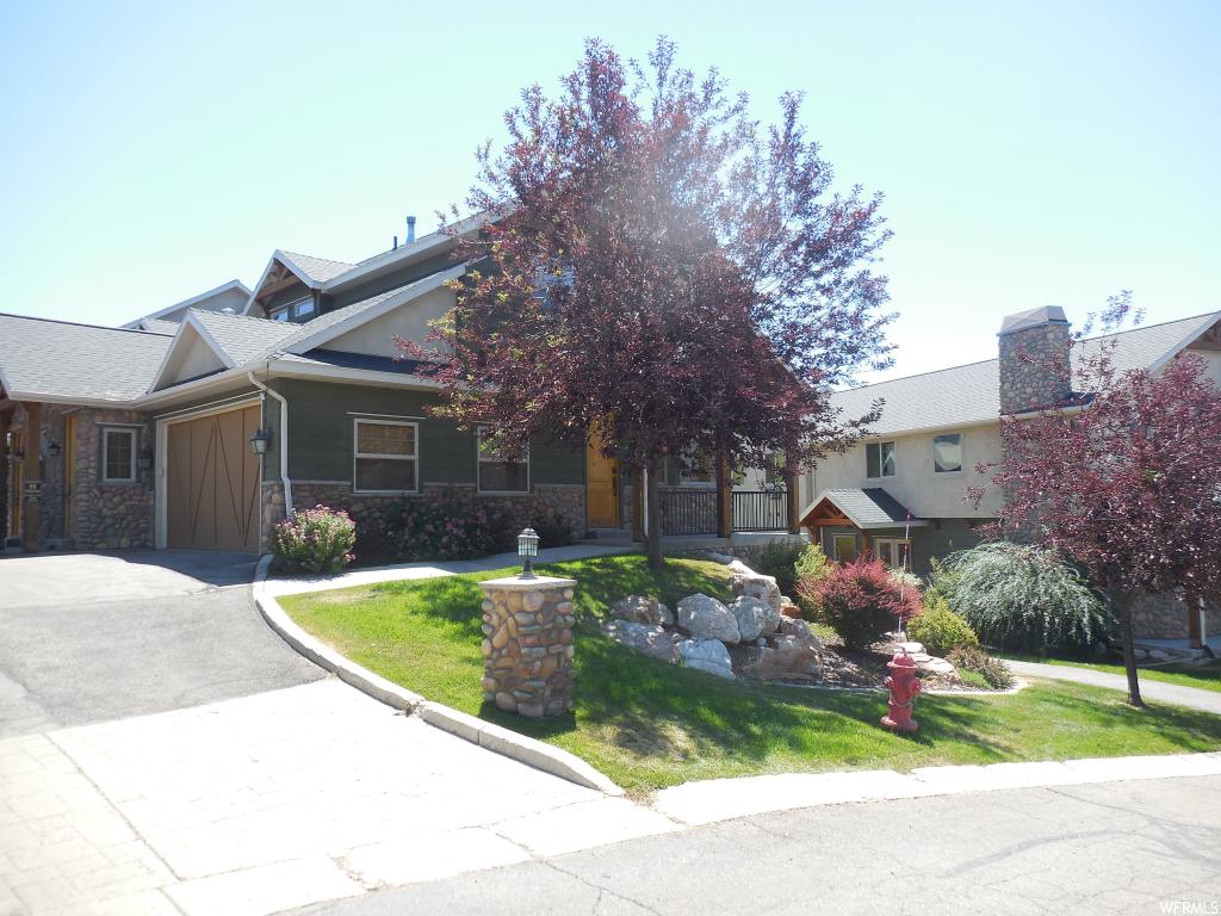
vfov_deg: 54.9
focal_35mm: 25
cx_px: 610
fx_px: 882
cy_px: 458
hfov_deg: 69.4
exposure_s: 1/320
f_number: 3.7
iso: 125
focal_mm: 4.5
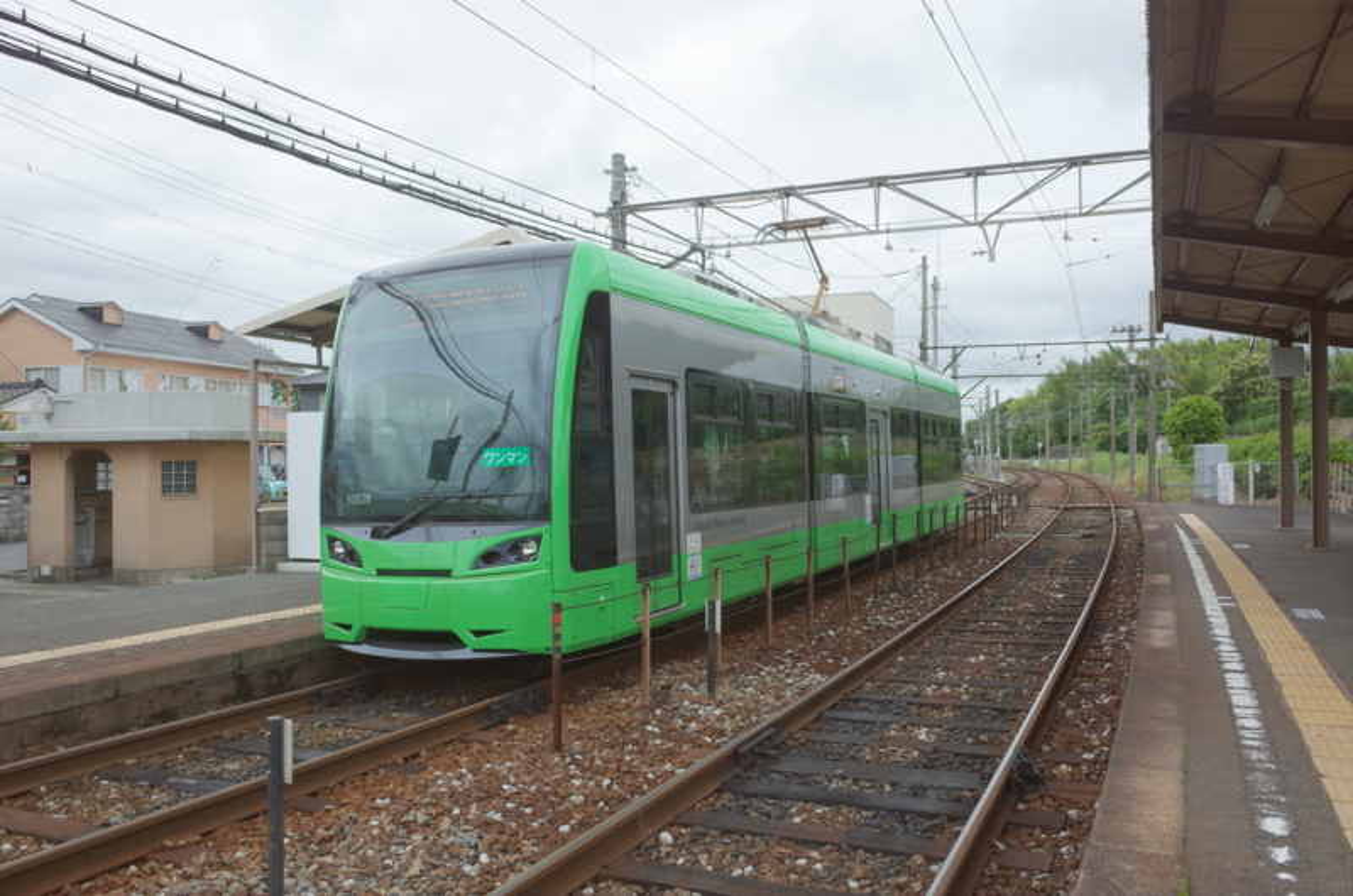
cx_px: 676
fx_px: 1050
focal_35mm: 28
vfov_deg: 46.2
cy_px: 448
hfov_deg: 65.6
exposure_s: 1/1250
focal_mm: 18.3
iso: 320
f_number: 3.5
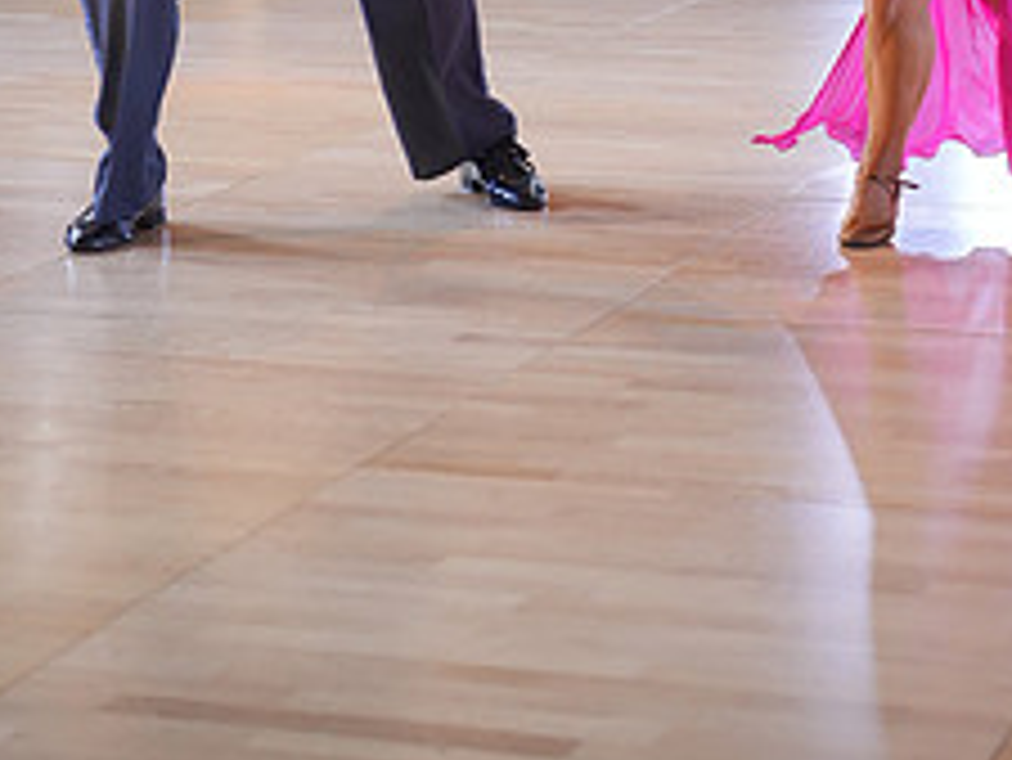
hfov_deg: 15.9
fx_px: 3627
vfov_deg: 11.4
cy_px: -409
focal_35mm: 124
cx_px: 560
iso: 1250
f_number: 2
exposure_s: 1/500
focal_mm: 50
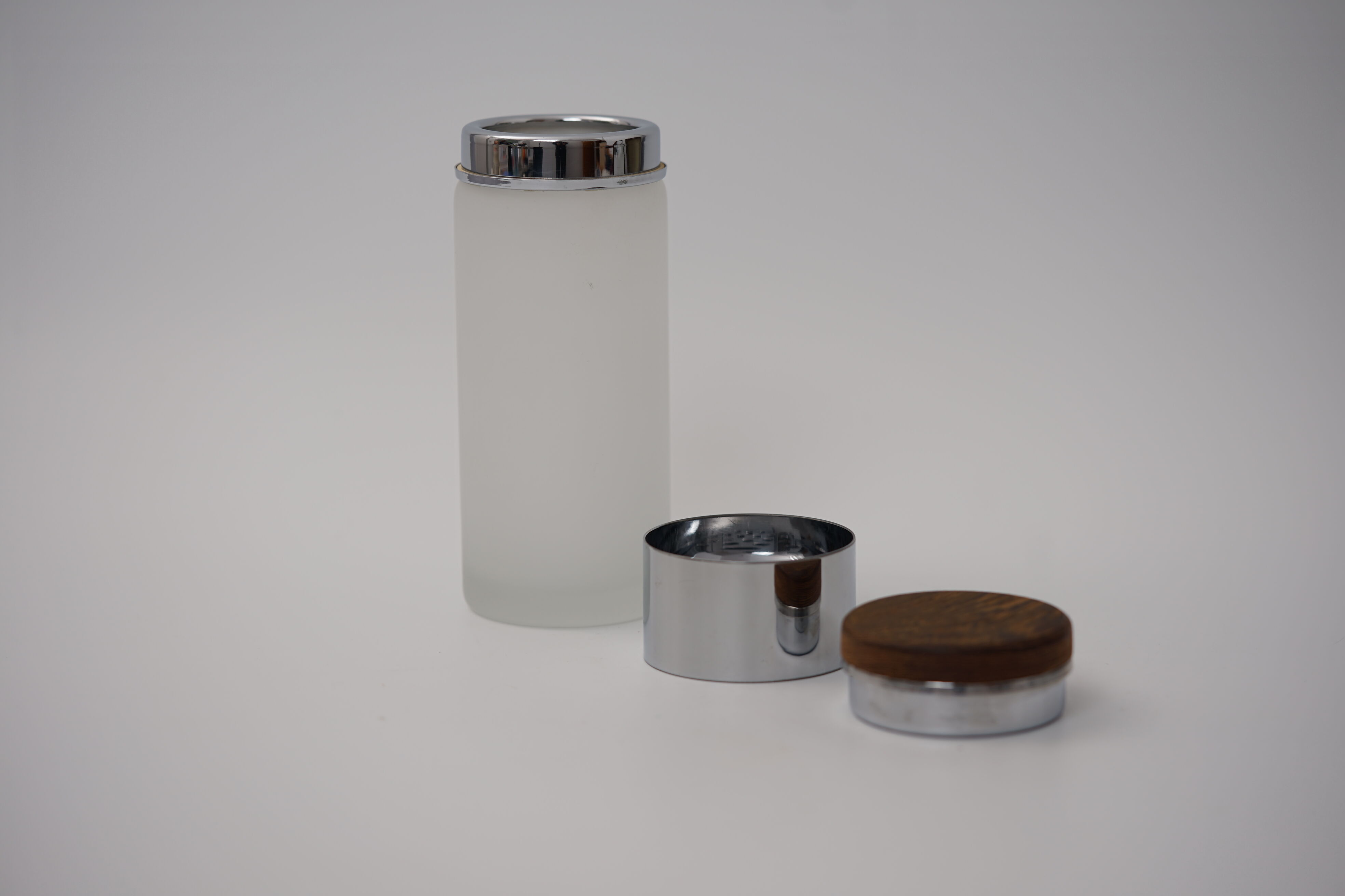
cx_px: 672
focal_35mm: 90
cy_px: 448
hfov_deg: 22.6
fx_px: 3362
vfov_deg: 15.2
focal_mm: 90
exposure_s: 1/100
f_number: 3.5
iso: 100
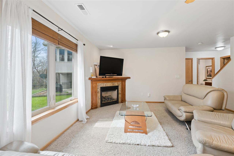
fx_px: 110
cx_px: 117
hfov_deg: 93.3
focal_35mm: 17
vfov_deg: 70.4
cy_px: 78
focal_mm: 17
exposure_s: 1/30
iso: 400
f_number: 9
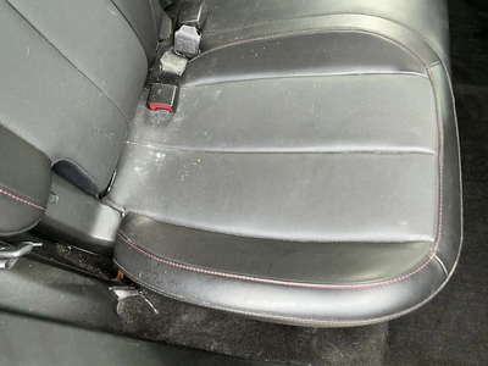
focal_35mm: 28
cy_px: 183
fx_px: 395
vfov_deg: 49.7
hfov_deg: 63.4
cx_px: 244
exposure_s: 1/60
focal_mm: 3
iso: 80
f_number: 1.8
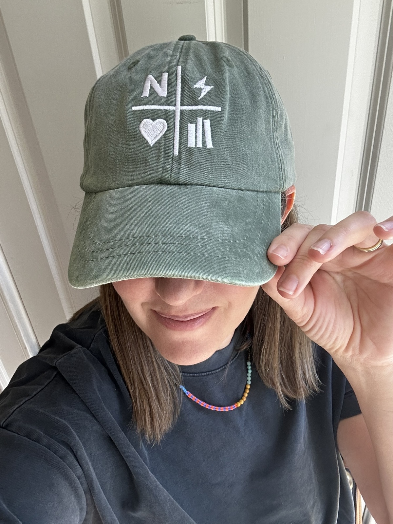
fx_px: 454
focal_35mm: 30
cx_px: 196
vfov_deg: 60.0
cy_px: 262
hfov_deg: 46.8
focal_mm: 2.69
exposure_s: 1/83
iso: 80
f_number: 1.9
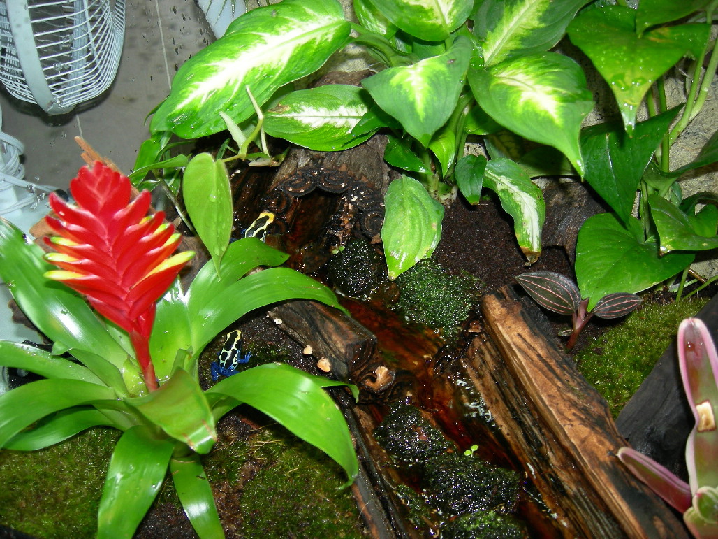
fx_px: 747
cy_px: 270
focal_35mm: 36
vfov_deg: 39.7
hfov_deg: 51.4
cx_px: 359
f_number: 2.7
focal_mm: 7.5
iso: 64
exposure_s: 1/60.1
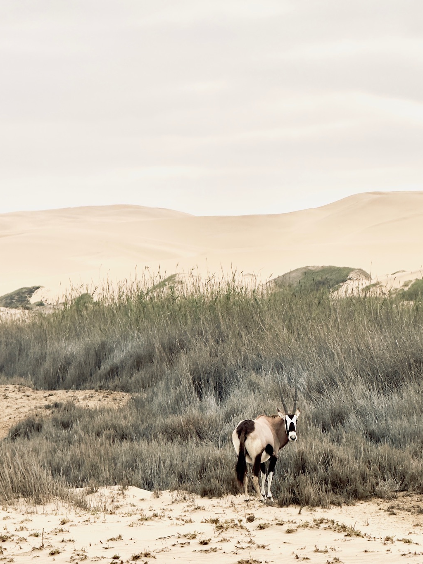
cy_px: 377
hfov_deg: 8.2
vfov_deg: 11.0
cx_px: 266
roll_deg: +1.1
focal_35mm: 180
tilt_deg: -2.2
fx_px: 2932
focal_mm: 15.66
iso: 50
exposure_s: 1/1916
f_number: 2.8
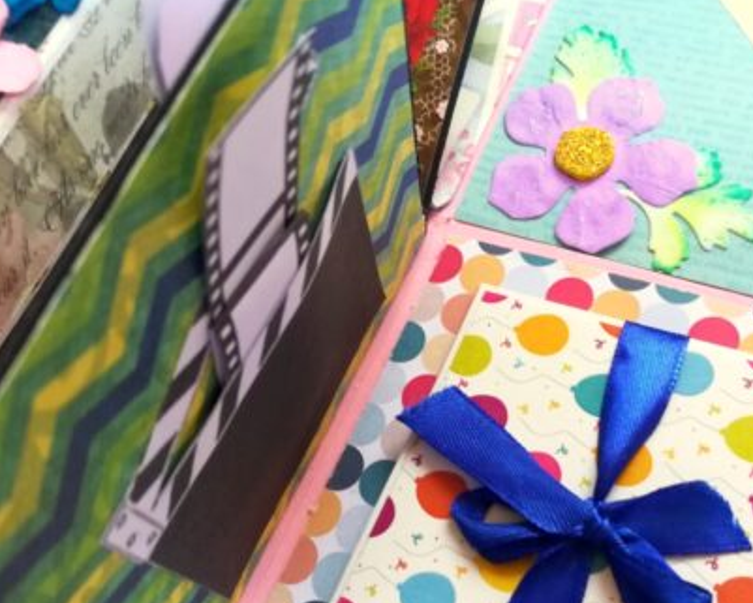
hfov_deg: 47.5
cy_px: 404
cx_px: 471
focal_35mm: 38
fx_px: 847
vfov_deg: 38.7
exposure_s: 1/30
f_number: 2.2
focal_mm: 3.83
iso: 200
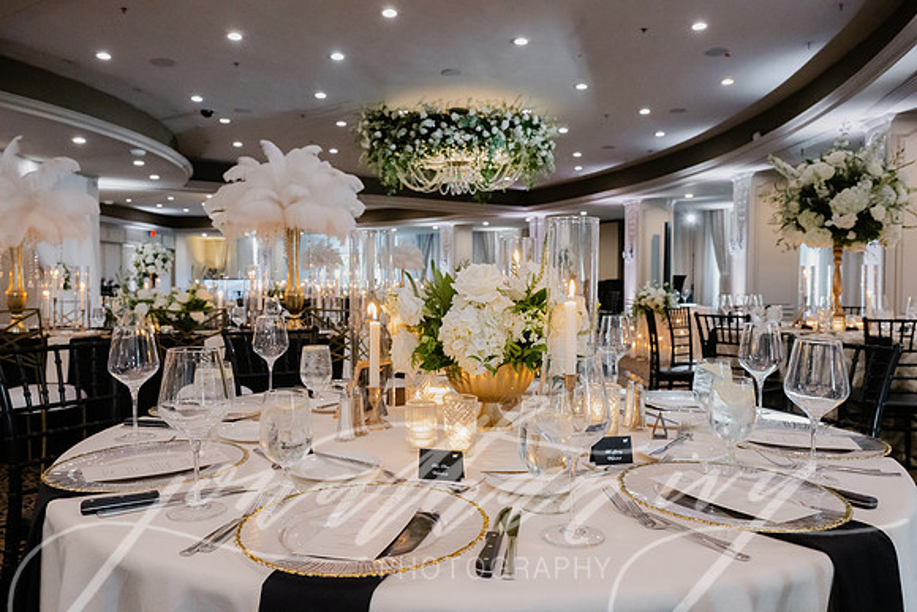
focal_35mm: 28
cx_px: 458
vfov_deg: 46.4
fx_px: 713
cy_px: 306
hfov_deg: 65.5
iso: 4000
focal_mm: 28
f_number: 8
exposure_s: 1/30
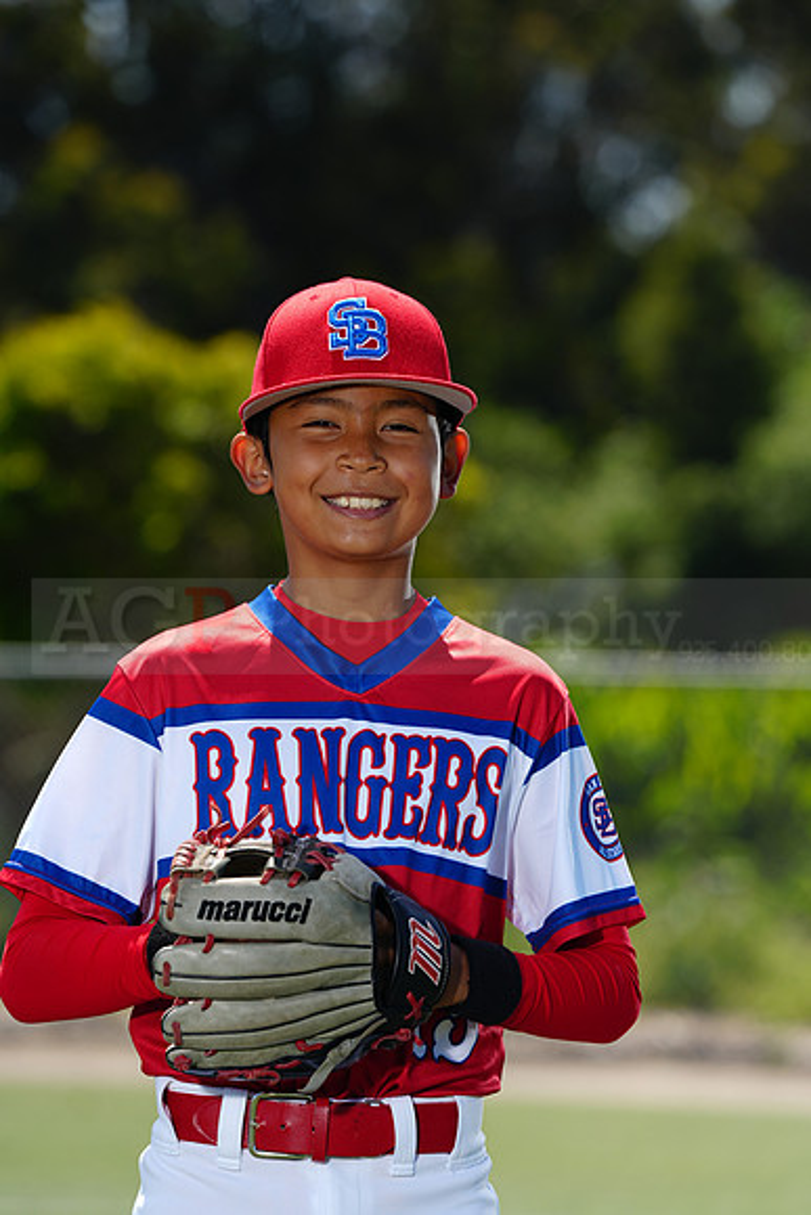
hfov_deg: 7.3
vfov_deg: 10.9
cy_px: 608
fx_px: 6382
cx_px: 406
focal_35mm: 189
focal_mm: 189
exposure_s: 1/250
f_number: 5
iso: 50
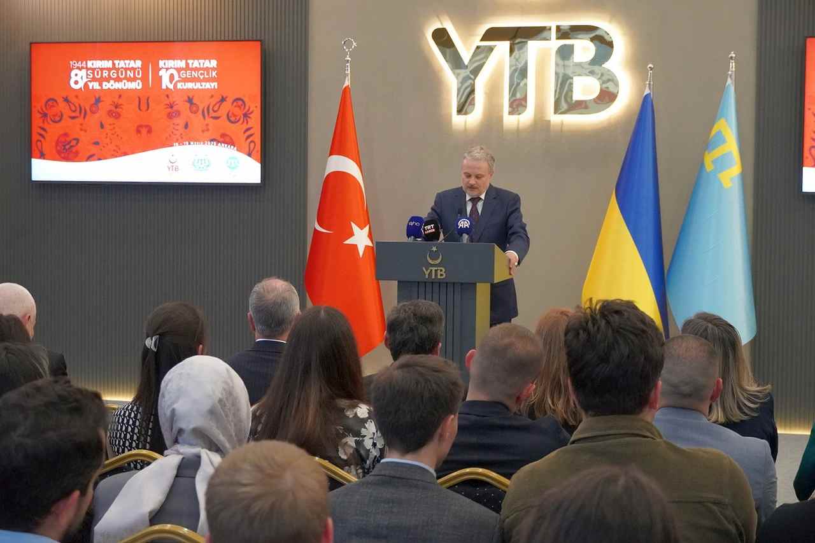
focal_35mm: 70
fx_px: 1596
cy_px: 272
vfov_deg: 19.3
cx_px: 408
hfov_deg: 28.7
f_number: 5
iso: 6400
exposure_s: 1/125
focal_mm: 47
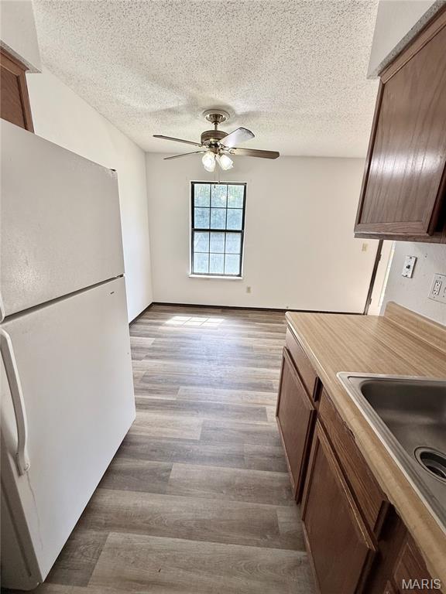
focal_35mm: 14
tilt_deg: -13.8
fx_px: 241
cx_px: 223
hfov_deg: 85.7
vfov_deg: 102.1
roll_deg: -2.0
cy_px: 297
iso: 80
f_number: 2.2
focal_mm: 2.22
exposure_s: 1/120
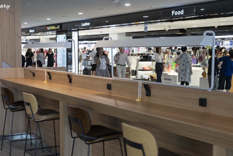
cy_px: 91
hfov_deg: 33.9
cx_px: 107
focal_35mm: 59
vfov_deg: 23.0
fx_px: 382
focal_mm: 49
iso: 1600
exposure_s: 1/160
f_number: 5.6
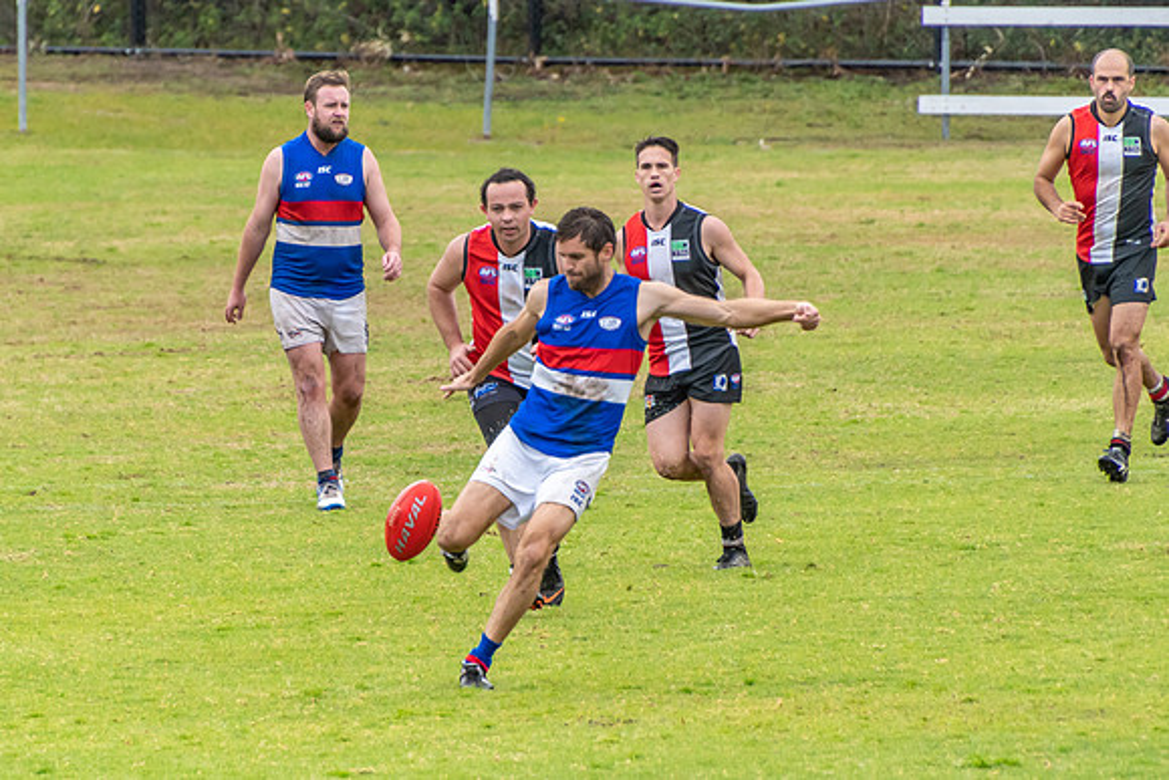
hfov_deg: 2.8
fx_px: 23786
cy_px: 417
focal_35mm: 732
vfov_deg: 1.9
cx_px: 456
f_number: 6.3
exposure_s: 1/1600
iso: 800
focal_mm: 400
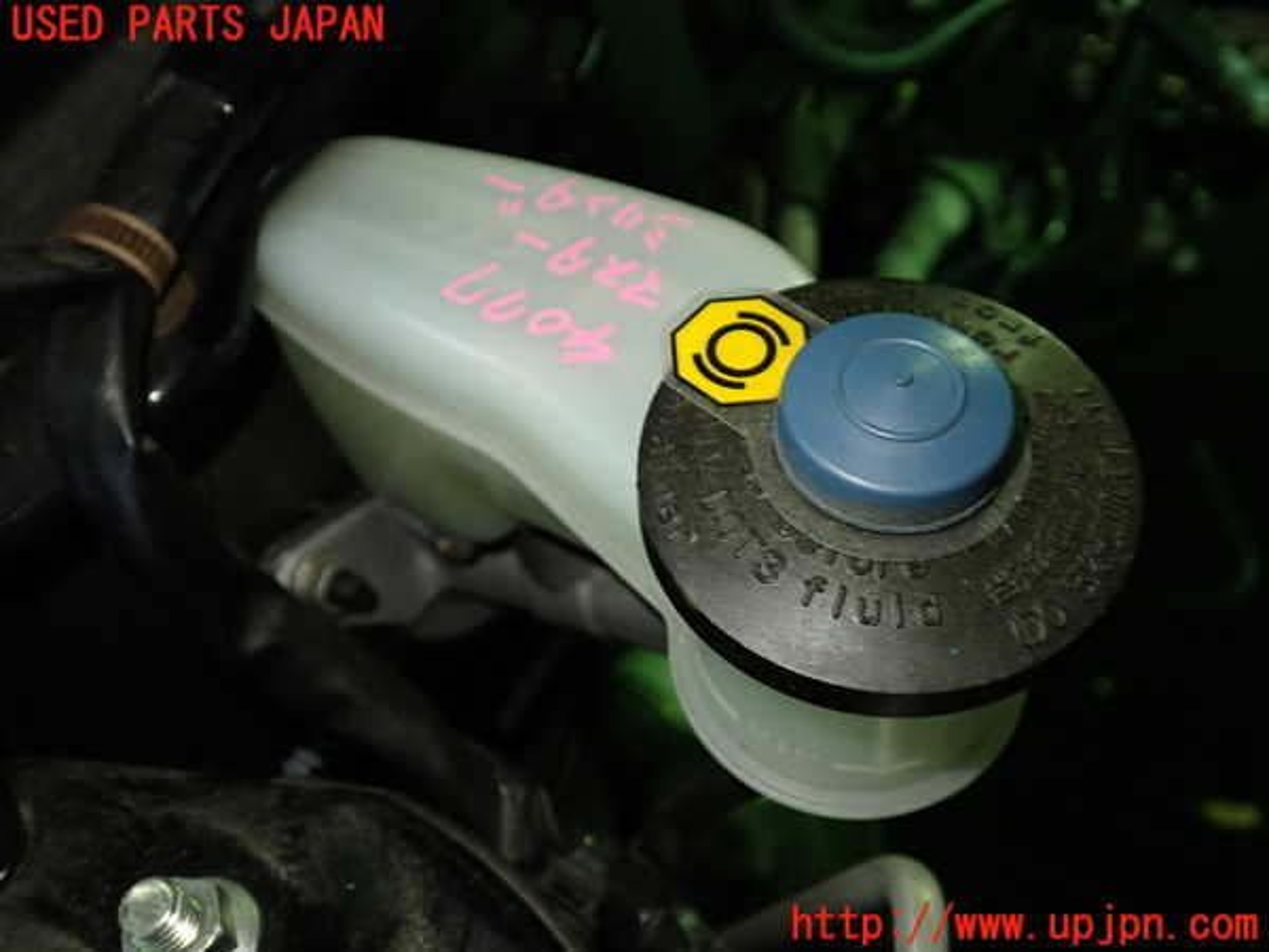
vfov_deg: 44.2
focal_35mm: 32
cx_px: 634
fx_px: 1173
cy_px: 476
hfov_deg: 56.8
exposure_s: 1/30
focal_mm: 5.79
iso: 250
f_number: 2.4
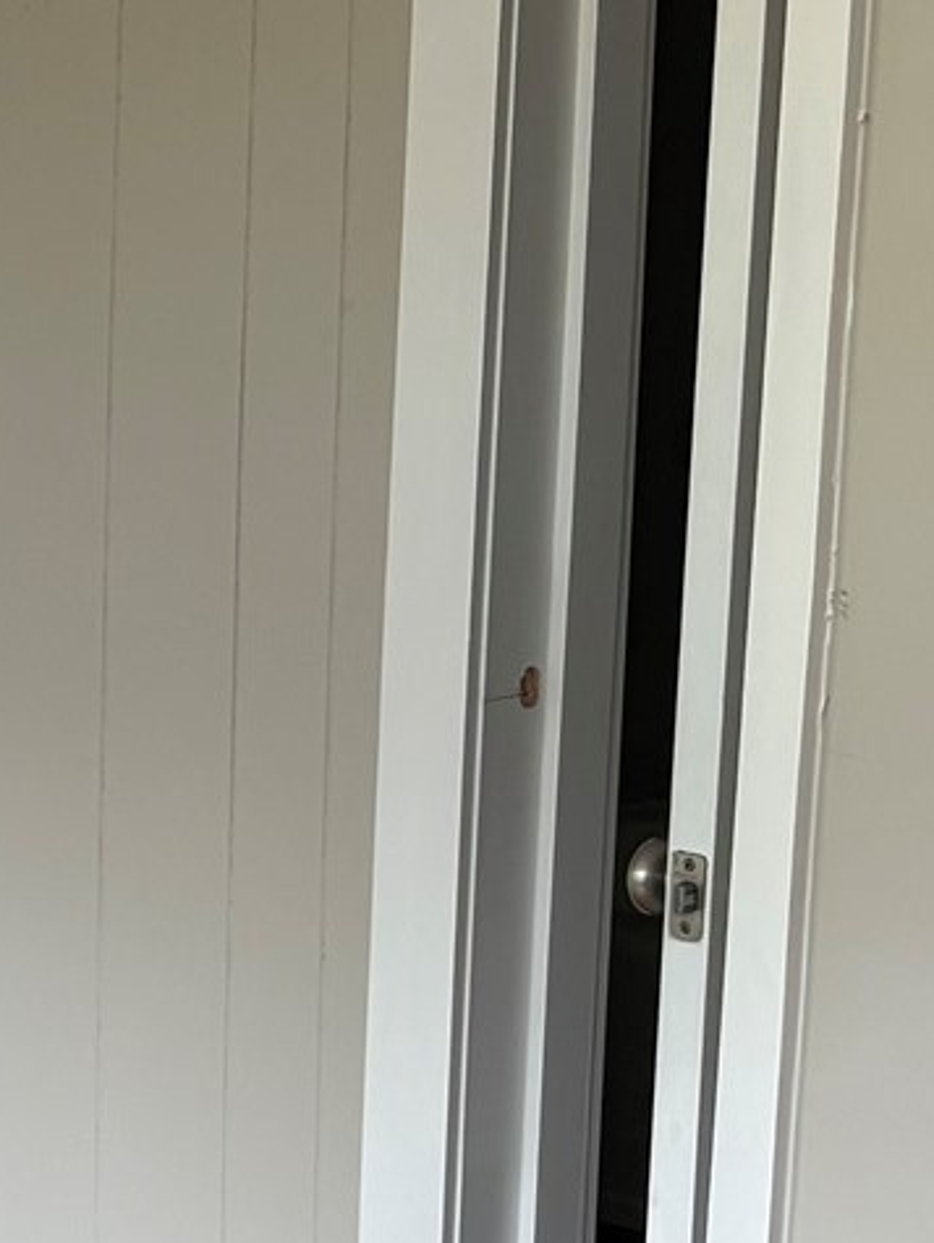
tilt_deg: -10.4
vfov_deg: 17.4
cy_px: 1005
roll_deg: +1.8
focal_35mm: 112
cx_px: -685
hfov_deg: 12.3
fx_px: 4024
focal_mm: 5.96
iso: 80
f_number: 1.6
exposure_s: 1/121
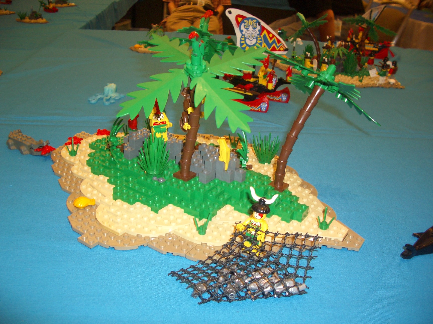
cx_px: 216
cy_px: 162
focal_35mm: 35
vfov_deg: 40.7
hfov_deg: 52.6
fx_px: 438
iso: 100
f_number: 2.6
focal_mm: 5.8
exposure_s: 1/60
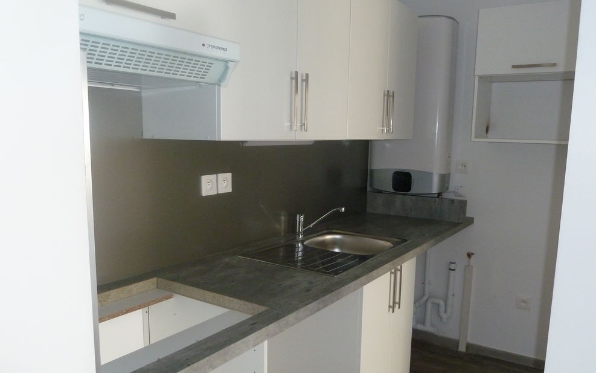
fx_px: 471
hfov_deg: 64.6
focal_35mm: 29
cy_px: 212
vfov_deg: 43.1
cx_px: 297
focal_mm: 4.4
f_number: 3.3
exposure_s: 1/30
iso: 250
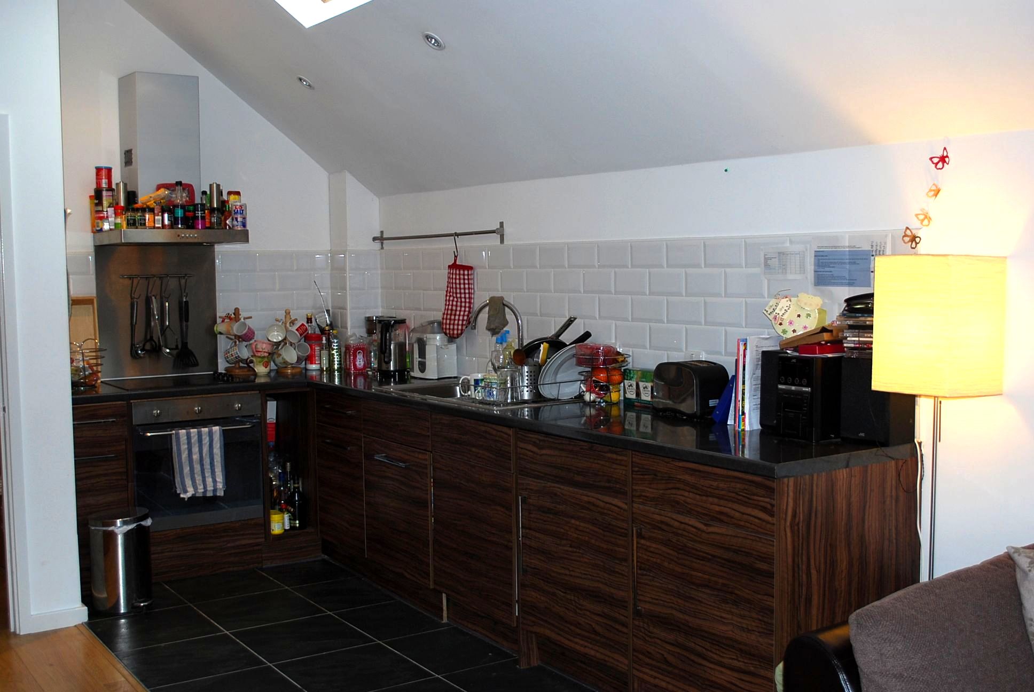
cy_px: 346
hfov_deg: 49.5
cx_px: 517
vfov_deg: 34.3
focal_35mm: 39
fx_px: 1122
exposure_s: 1/60
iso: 200
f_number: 4.5
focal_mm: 26
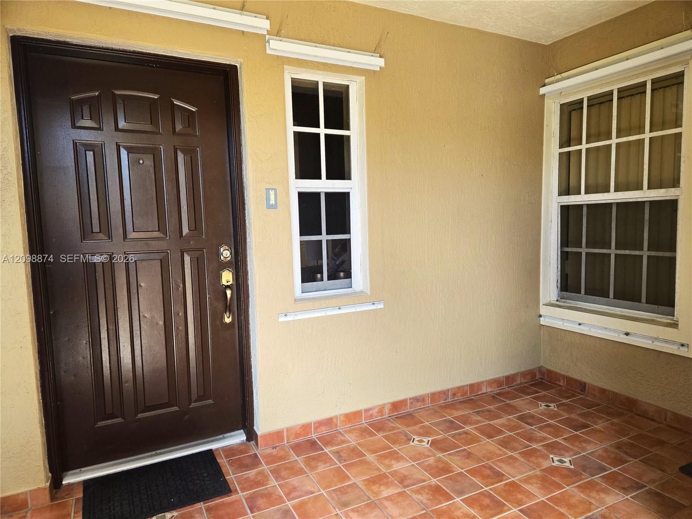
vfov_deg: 58.9
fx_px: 460
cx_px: 346
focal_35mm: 23
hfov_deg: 73.9
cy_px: 260
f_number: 1.8
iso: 125
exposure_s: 1/180
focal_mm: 5.4
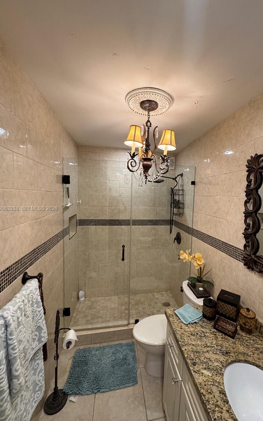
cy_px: 209
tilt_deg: -5.0
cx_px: 151
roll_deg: -1.0
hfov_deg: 74.3
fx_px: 172
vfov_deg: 101.5
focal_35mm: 15
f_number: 2.2
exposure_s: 1/120
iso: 200
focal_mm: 2.22
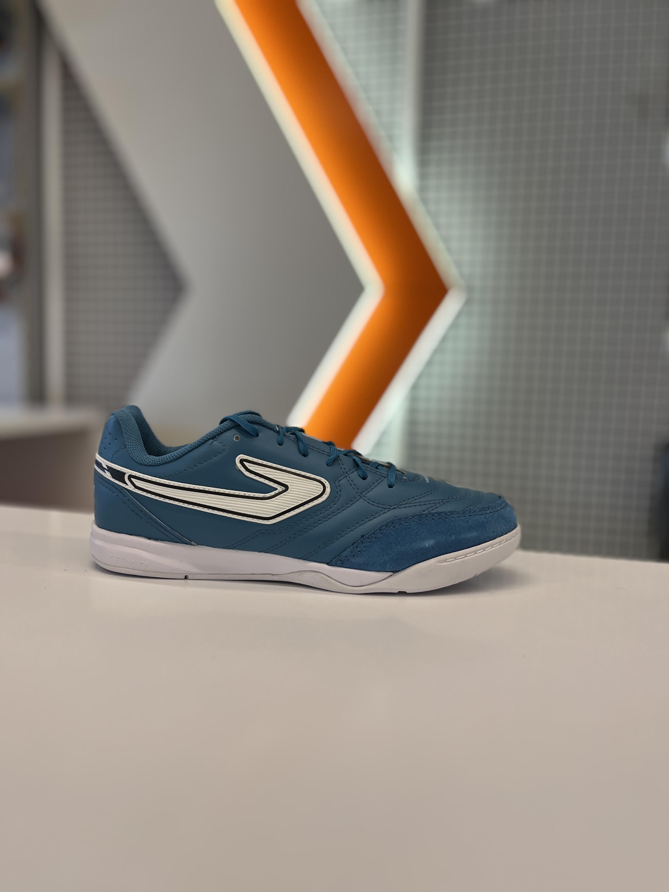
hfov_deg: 53.1
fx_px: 670
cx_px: 334
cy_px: 446
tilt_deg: -6.6
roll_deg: +0.3
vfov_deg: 67.3
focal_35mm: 26
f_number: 1.6
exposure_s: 1/120
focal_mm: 5.1
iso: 100
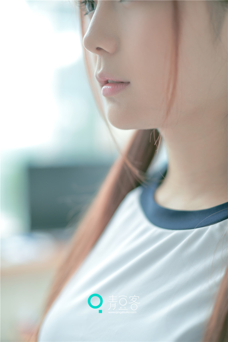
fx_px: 475
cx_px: 114
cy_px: 171
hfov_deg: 27.0
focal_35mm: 50
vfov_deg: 39.6
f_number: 2
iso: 320
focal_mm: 50
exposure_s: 1/100
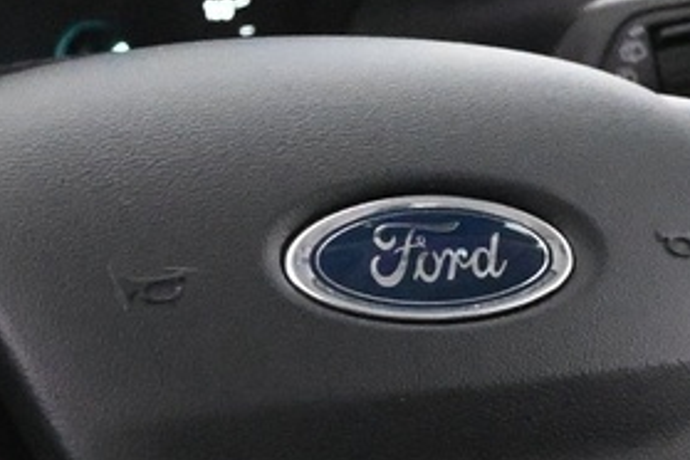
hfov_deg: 9.6
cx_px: 396
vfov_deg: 6.4
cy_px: 275
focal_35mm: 213
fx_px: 4089
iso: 9000
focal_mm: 24.5
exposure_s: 1/60
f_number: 4.2
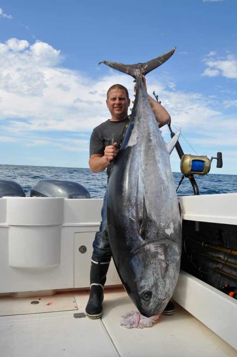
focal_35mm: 30
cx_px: 118
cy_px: 178
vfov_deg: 62.0
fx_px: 297
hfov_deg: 43.5
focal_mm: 20
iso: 200
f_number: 10
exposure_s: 1/400
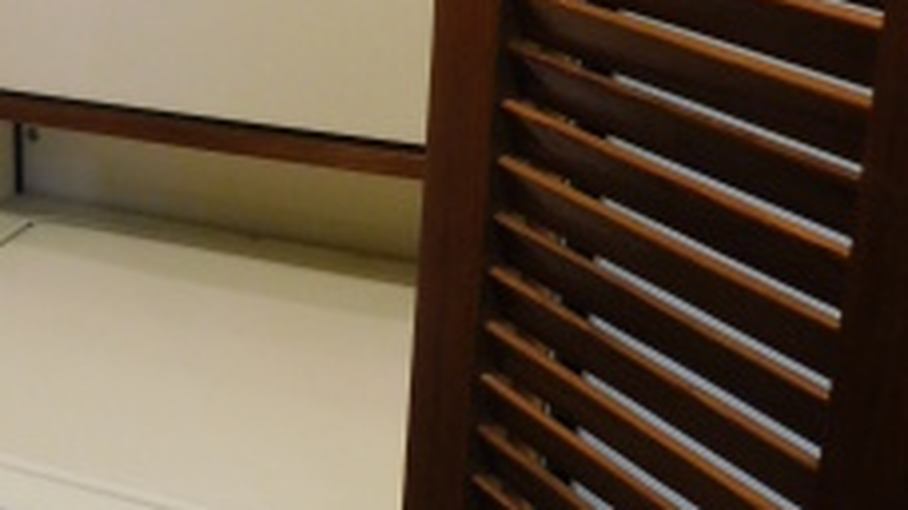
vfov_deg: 18.0
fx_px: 1588
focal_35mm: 66
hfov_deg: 29.9
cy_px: 64
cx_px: 20
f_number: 3
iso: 400
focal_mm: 4
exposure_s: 1/30
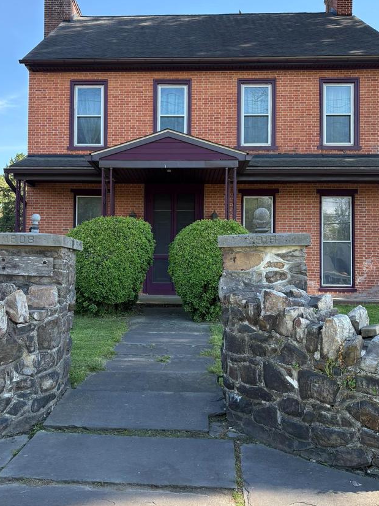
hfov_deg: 41.7
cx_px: 173
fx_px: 497
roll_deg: -0.6
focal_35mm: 34
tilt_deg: +1.4
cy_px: 241
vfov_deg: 53.9
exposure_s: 1/850
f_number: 1.6
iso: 64
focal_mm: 5.96
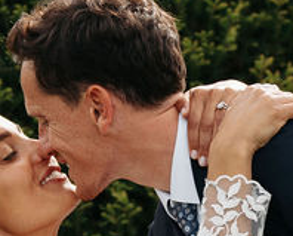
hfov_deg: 5.7
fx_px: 2944
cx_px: 391
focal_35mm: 339
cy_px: 442
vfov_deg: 4.5
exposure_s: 1/2500
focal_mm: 70
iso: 160
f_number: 2.8
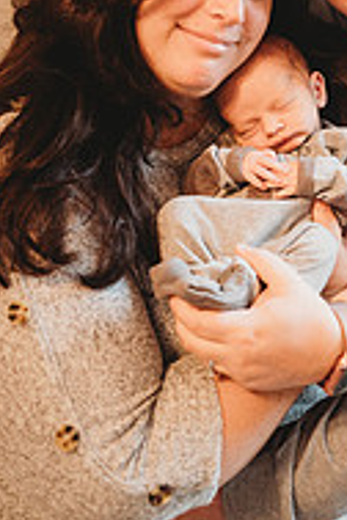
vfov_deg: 33.1
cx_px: 314
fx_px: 824
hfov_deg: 23.2
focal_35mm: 57
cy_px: 47
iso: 500
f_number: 2.2
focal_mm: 24
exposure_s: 1/160
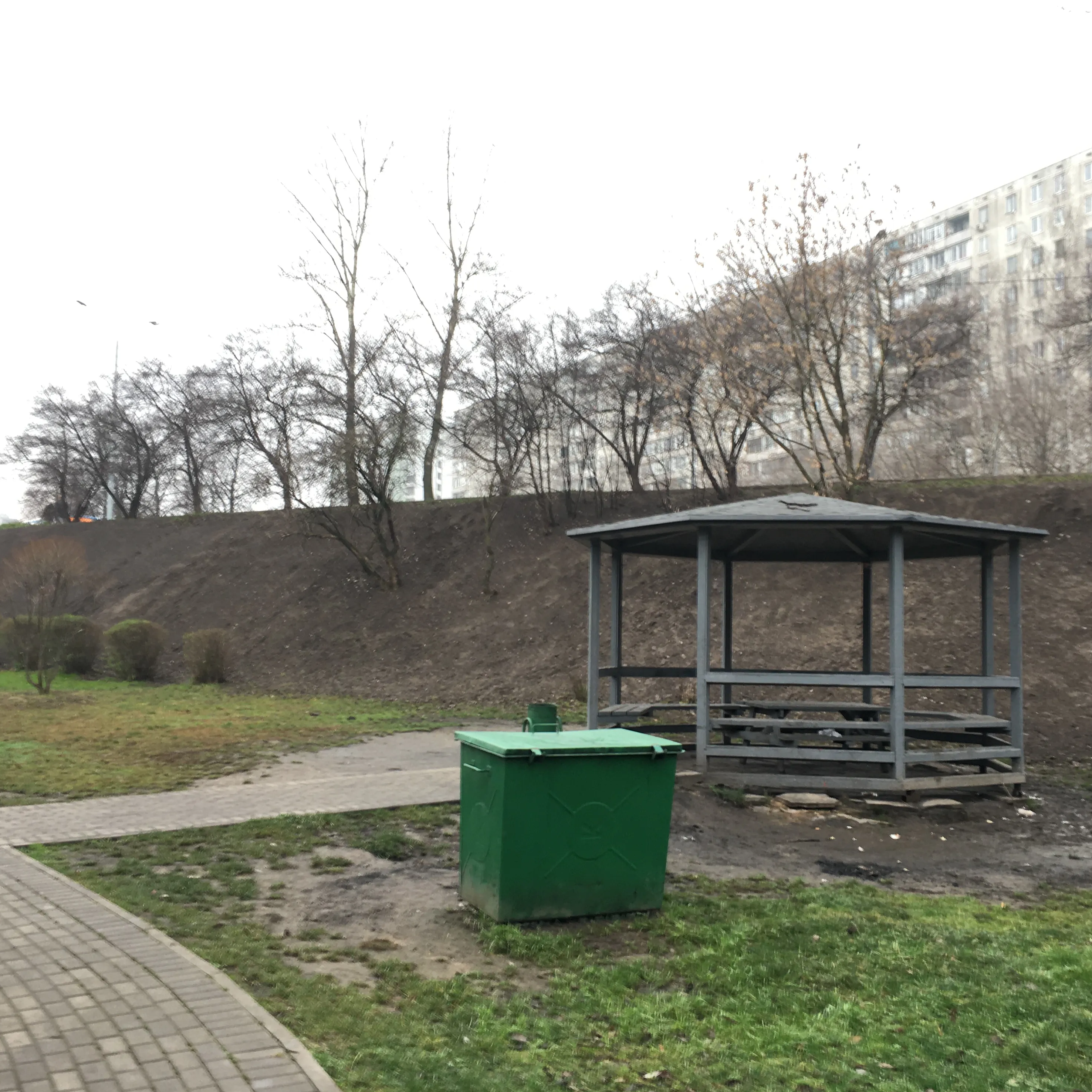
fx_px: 1249
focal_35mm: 35
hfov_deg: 47.2
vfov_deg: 47.2
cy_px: 546
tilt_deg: +6.2
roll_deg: -1.5
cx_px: 598
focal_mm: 4.15
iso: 25
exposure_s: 1/50
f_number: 2.2
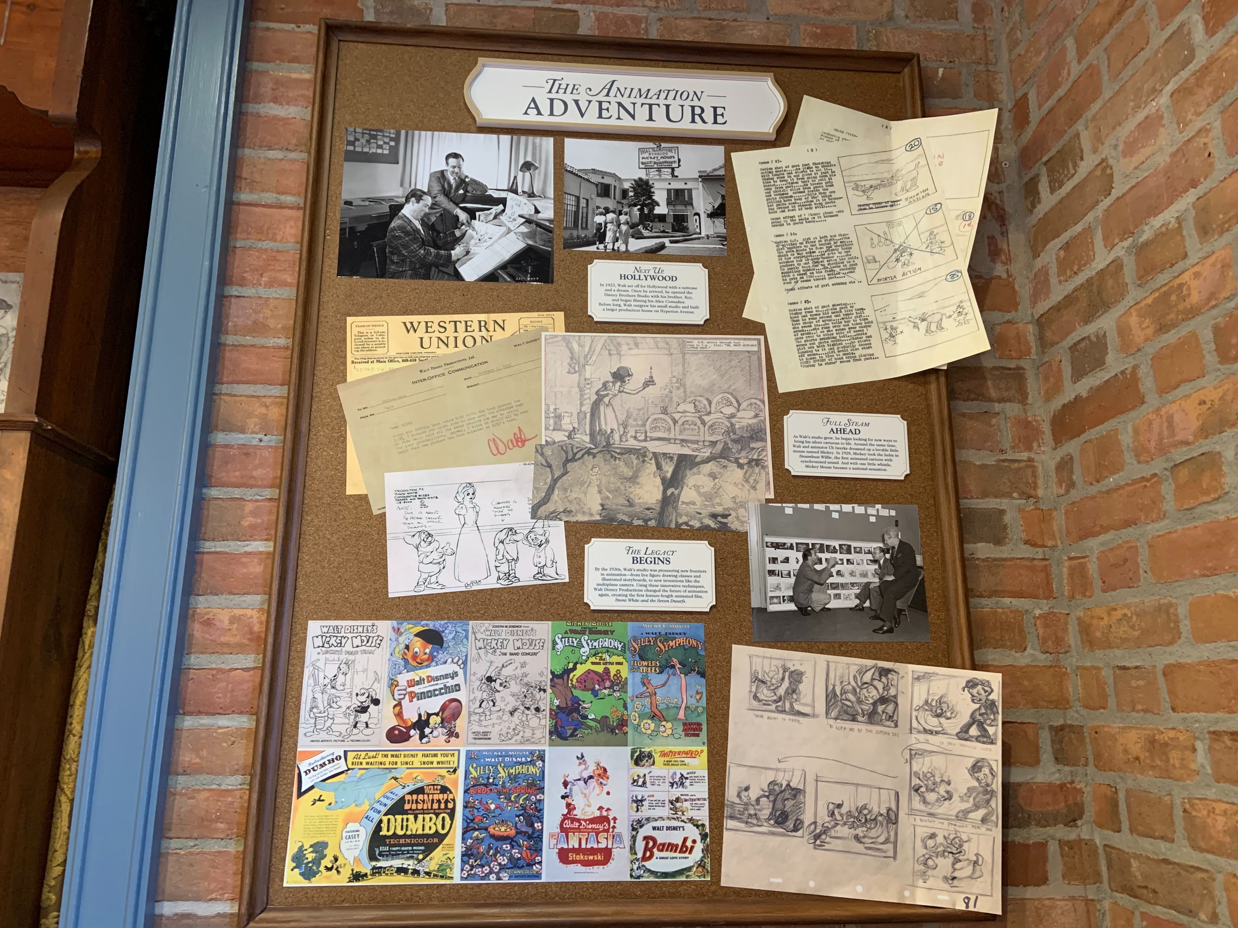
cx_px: 619
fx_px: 930
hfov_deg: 67.3
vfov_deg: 53.1
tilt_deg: +14.4
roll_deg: +0.0
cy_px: 464
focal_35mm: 26
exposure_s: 1/60
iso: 320
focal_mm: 4.25
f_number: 1.8
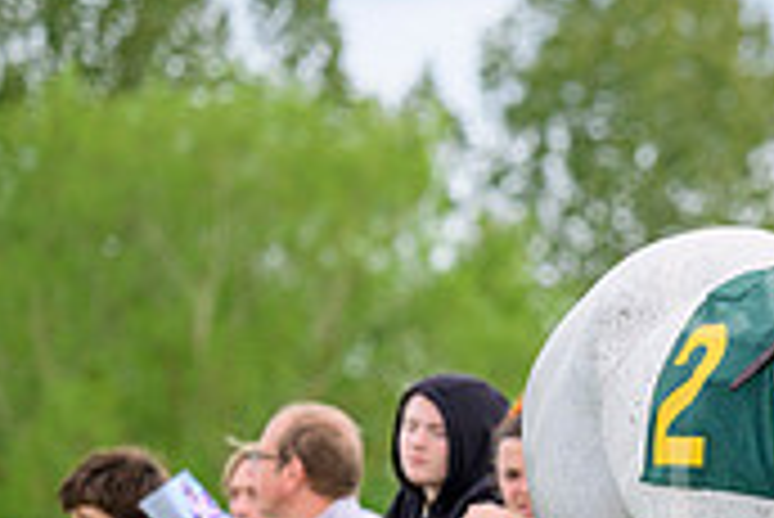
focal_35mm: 707
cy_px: 556
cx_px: 1251
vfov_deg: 1.9
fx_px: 15213
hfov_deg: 2.9
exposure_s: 1/1250
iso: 800
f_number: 6.3
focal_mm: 210
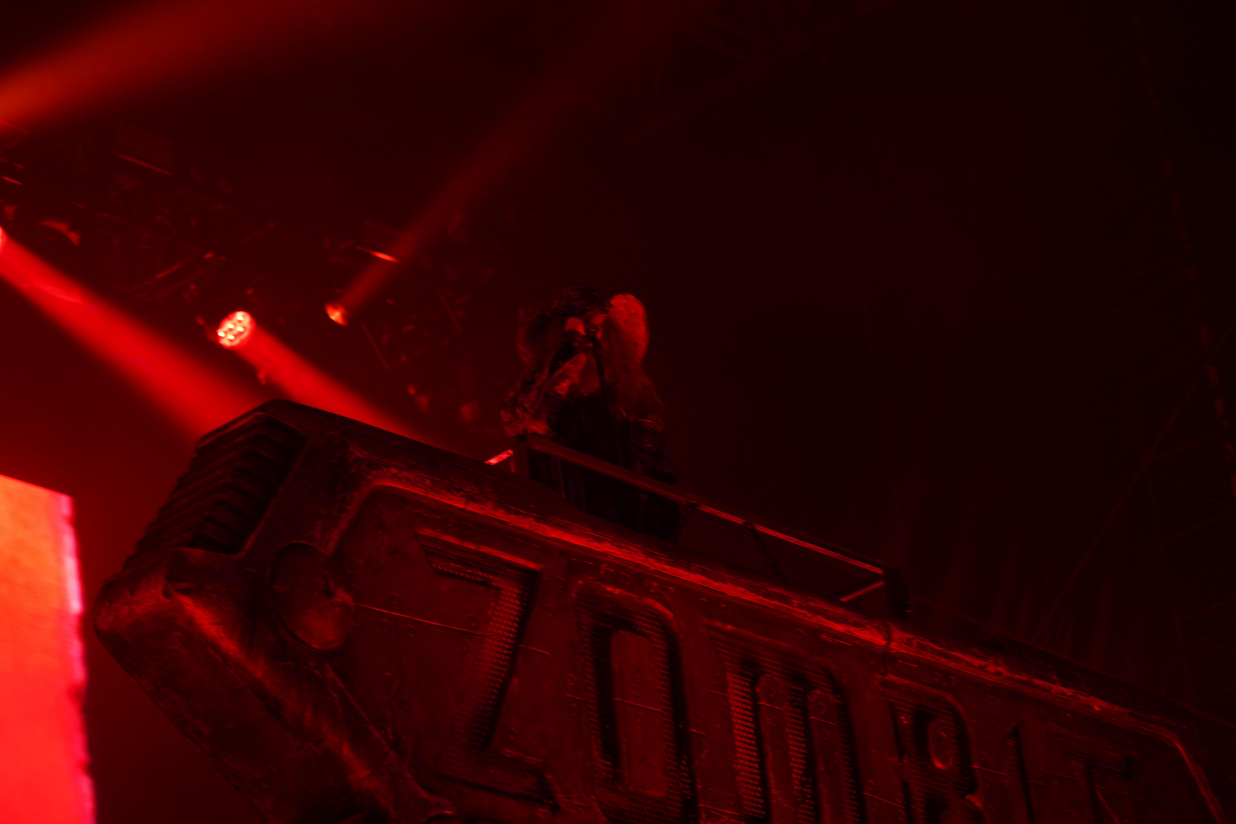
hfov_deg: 19.5
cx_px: 618
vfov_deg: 13.0
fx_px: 3605
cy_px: 412
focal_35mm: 105
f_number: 4
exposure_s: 1/125
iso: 640
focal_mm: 105
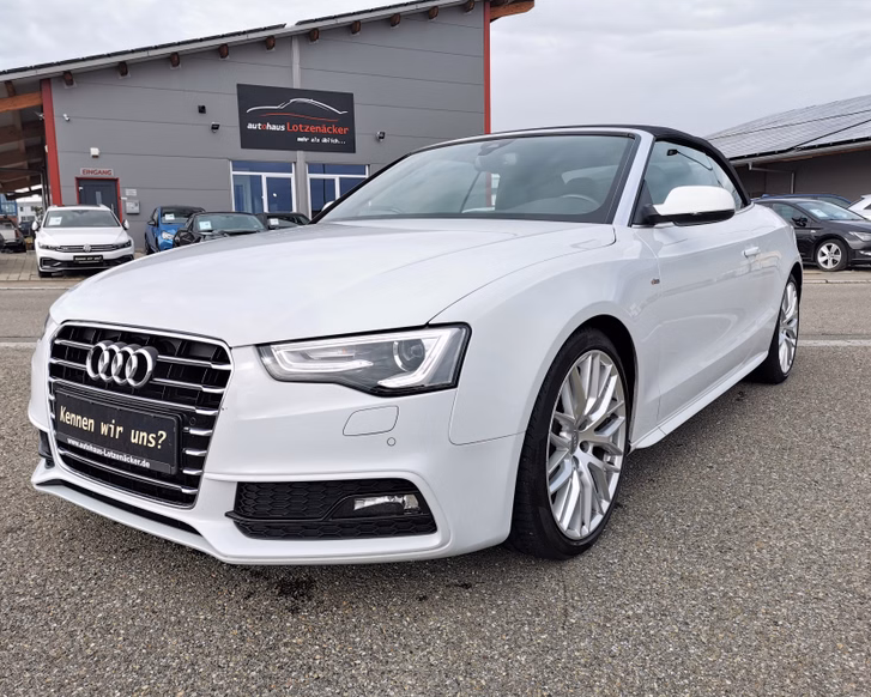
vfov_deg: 50.0
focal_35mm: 29
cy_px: 352
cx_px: 429
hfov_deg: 60.4
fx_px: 748
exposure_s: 1/1508
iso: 50
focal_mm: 5.58
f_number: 1.8
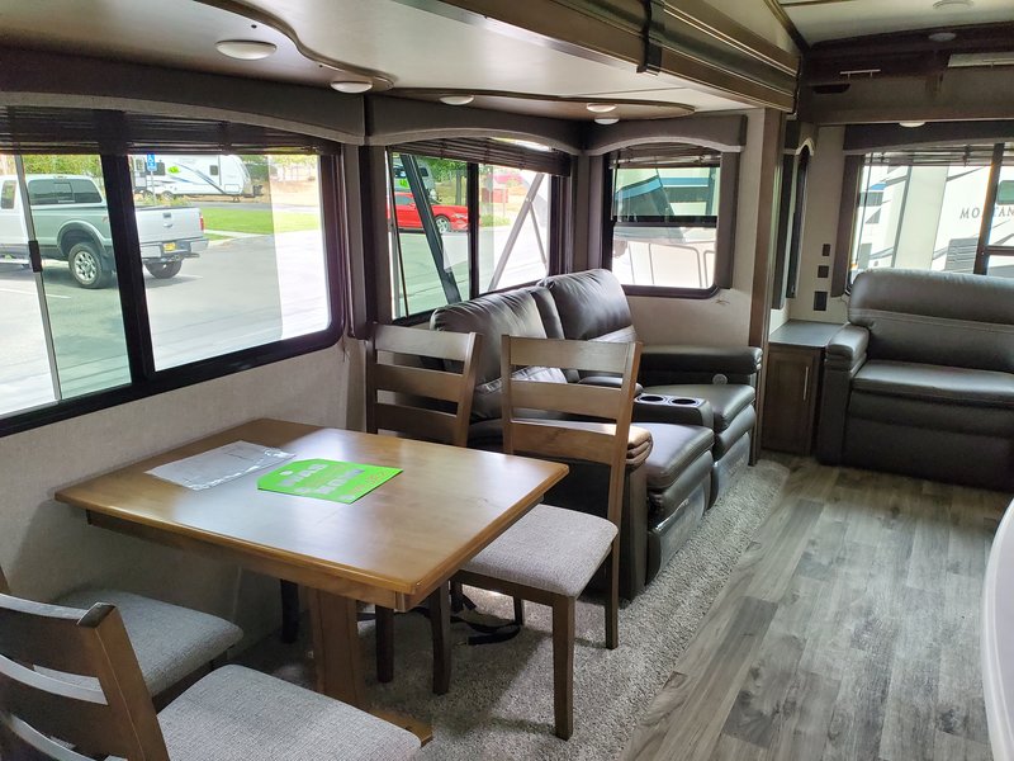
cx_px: 507
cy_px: 380
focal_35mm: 26
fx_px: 762
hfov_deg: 67.3
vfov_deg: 53.1
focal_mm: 4.3
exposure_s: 1/120
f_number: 2.4
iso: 400
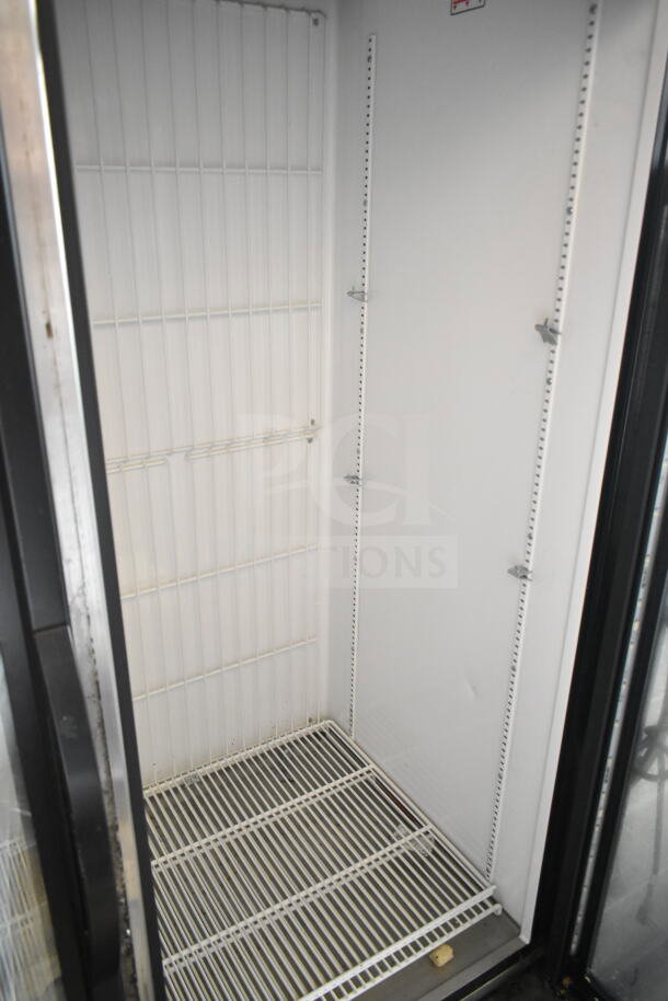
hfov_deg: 48.0
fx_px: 751
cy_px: 500
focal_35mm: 27
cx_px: 334
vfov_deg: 67.4
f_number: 3.5
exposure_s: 1/30
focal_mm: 18
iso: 3600
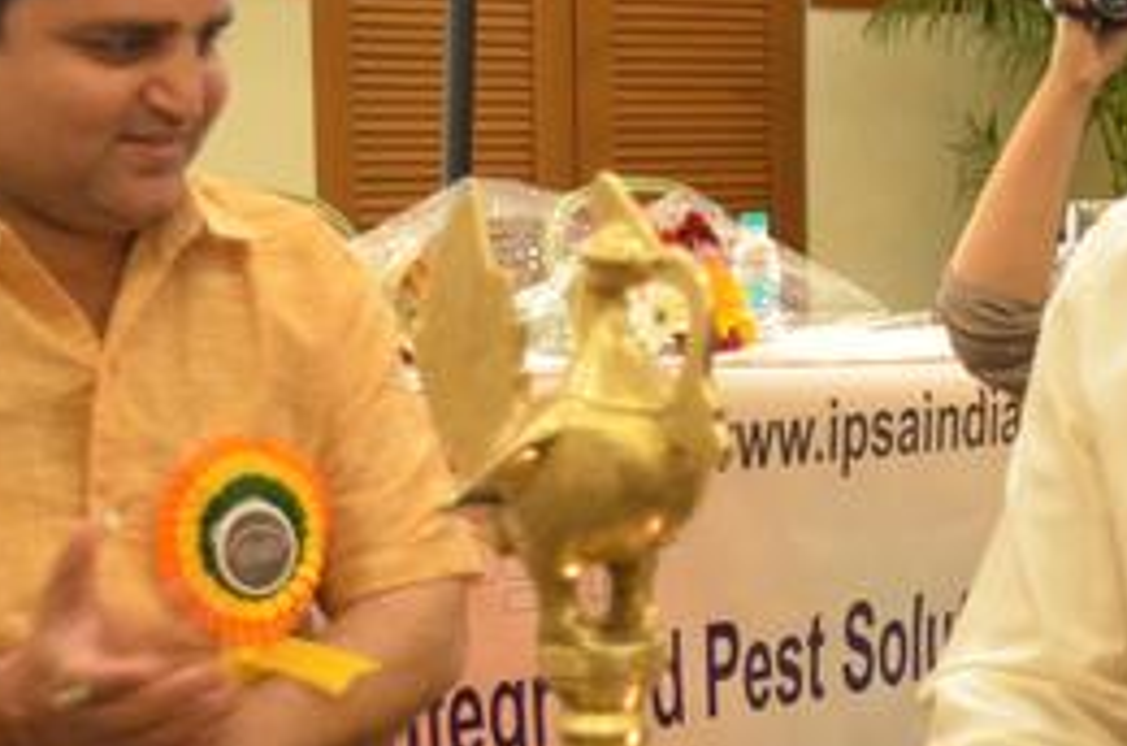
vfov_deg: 13.1
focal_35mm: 104
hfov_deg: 19.3
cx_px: 1023
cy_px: 536
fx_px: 3248
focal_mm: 30
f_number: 4.5
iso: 2000
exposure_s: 1/40
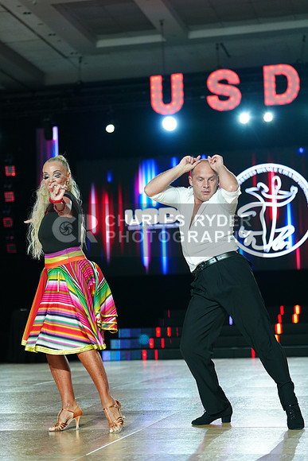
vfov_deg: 27.0
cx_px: 154
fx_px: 962
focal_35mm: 75
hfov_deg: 18.2
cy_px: 230
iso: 2000
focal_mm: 75
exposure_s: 1/500
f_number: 2.8
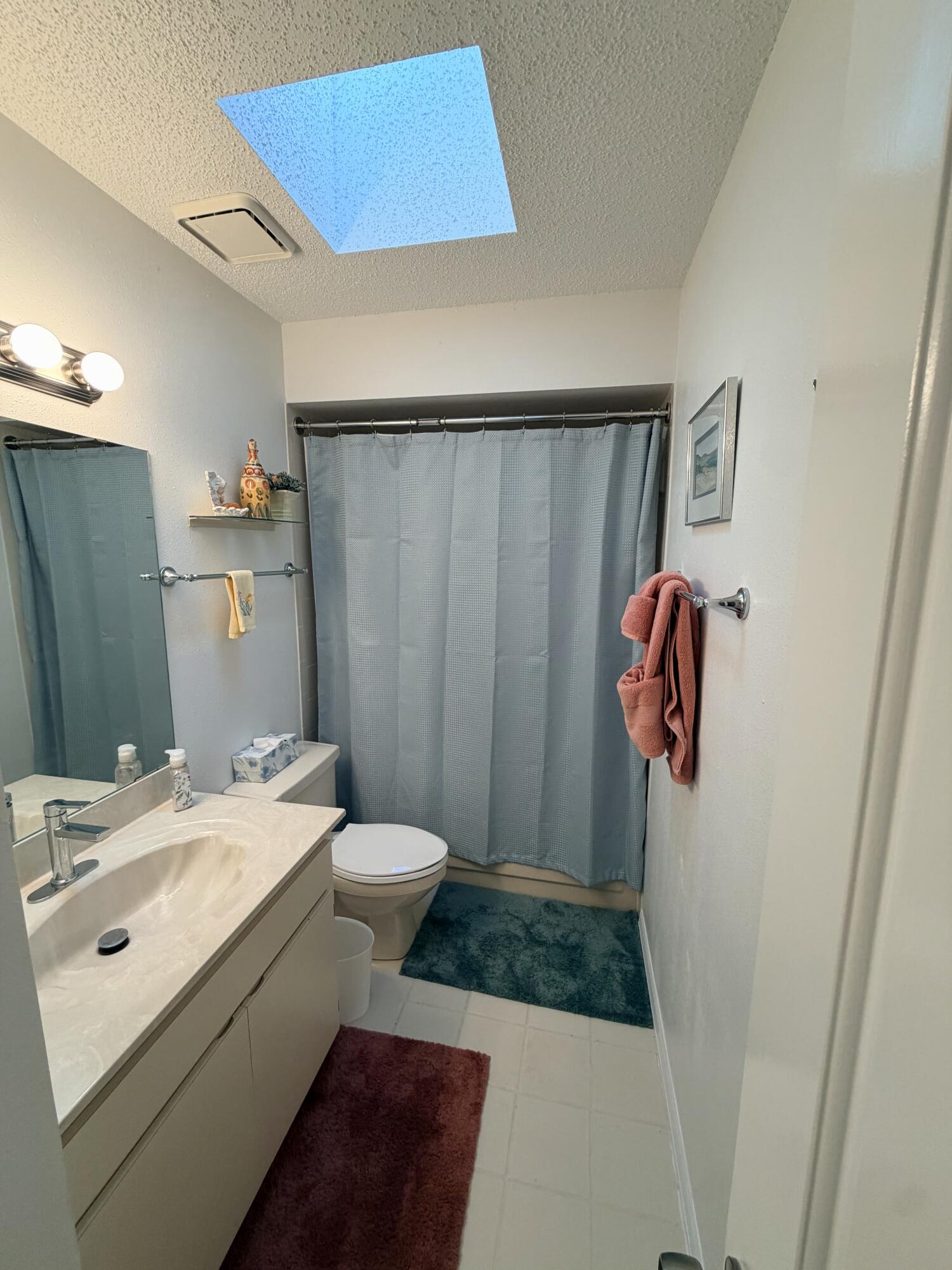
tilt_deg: -9.5
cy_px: 635
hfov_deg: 85.7
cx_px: 476
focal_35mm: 14
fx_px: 513
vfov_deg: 102.1
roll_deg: -1.4
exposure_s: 1/120
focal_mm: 2.22
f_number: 2.2
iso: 160
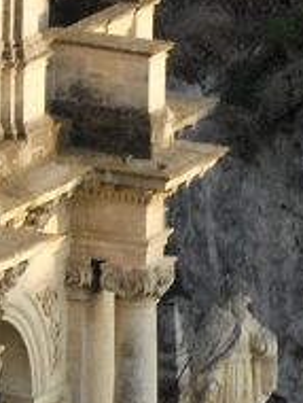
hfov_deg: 1.5
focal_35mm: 1011
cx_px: -260
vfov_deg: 2.0
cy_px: -151
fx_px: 11773
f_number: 16
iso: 1600
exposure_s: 1/160
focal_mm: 130
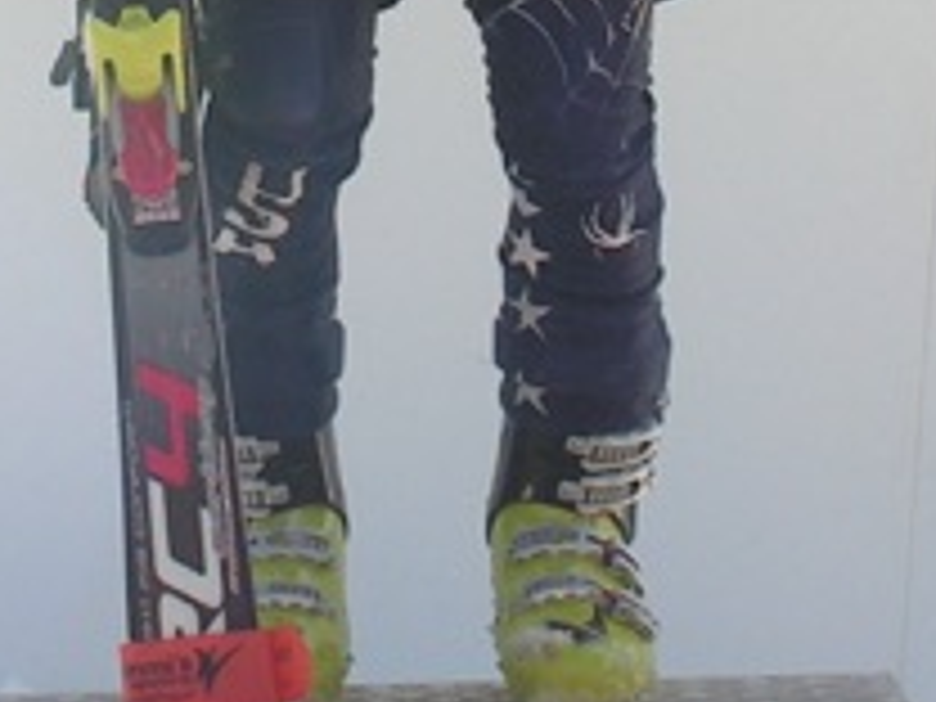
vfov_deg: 5.9
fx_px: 6733
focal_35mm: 249
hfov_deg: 8.0
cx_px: 400
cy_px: -477
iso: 64
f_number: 3.3
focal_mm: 11.4
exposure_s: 1/320
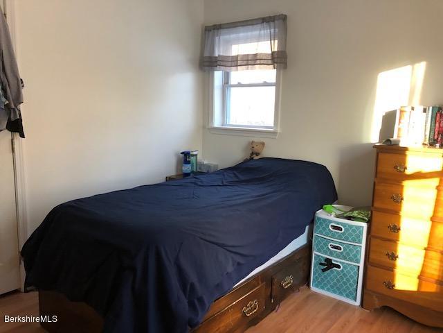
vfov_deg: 49.7
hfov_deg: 63.4
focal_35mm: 28
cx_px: 222
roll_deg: +0.0
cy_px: 166
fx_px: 358
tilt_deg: -9.0
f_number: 1.8
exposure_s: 1/15
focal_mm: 3.99
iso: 50
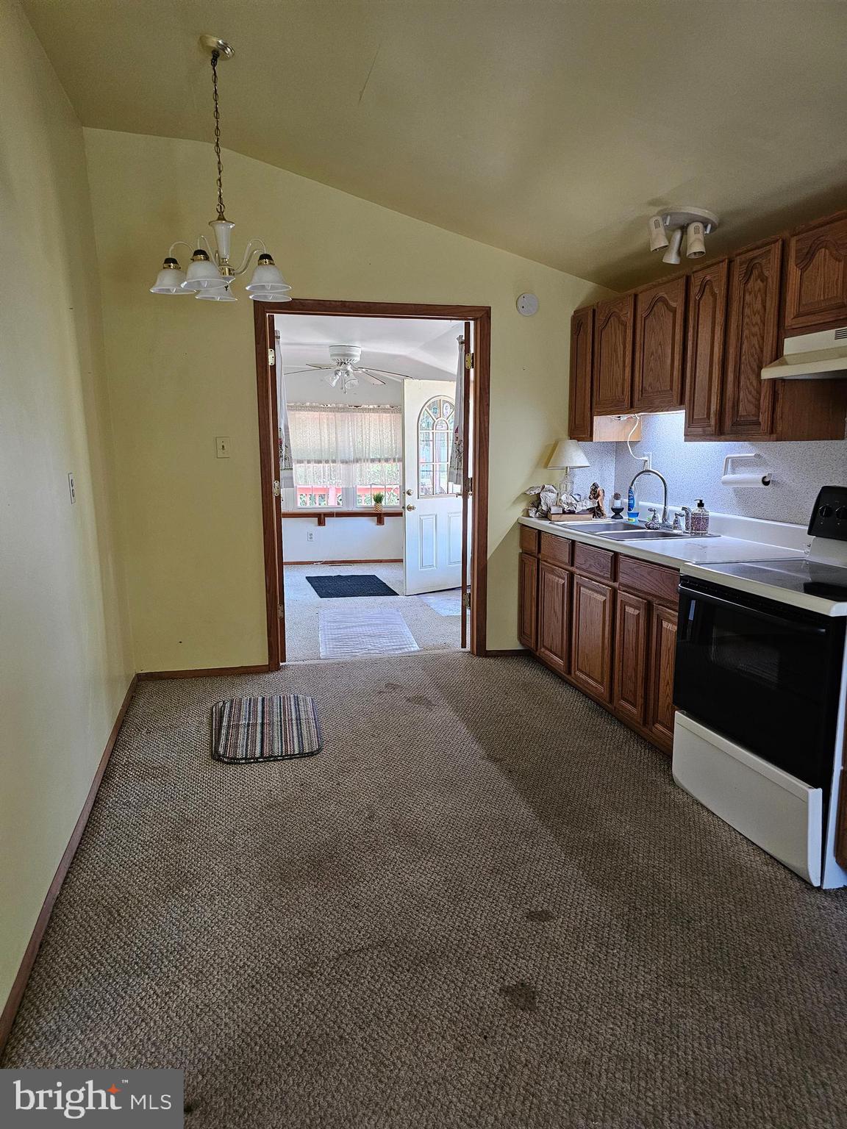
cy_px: 564
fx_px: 750
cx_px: 424
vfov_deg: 73.9
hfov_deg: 58.9
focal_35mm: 23
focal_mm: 6.3
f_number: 1.7
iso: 400
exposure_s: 1/120
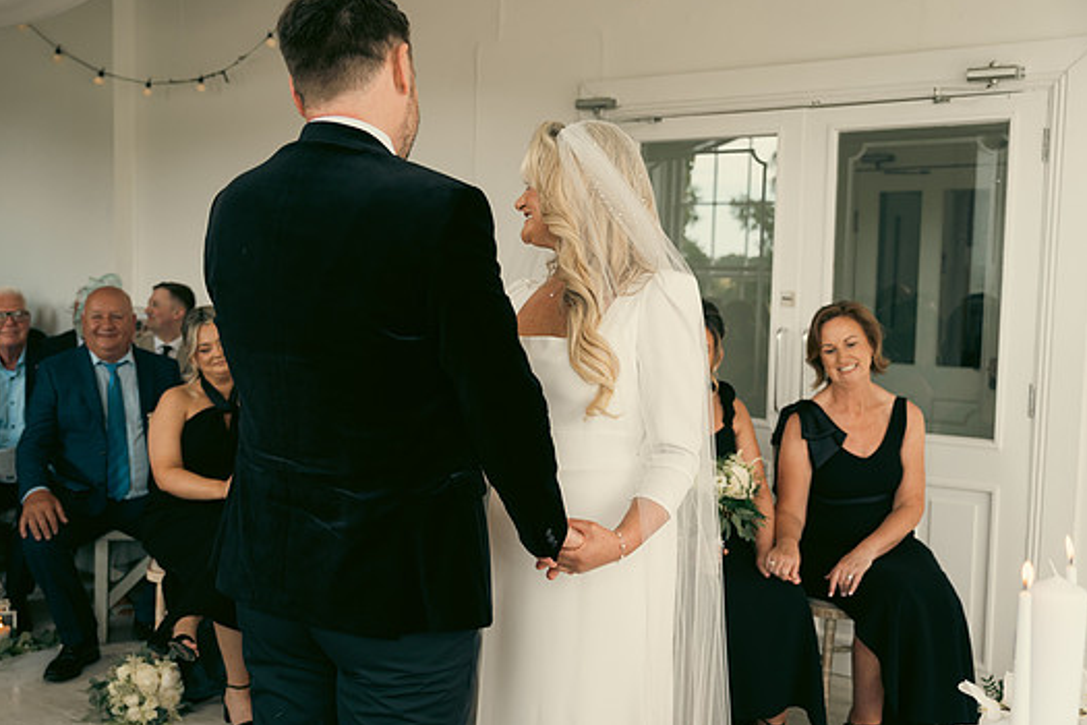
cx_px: 491
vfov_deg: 31.9
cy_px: 376
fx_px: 1268
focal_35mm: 42
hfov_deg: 46.3
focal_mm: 38
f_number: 3.5
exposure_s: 1/160
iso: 320
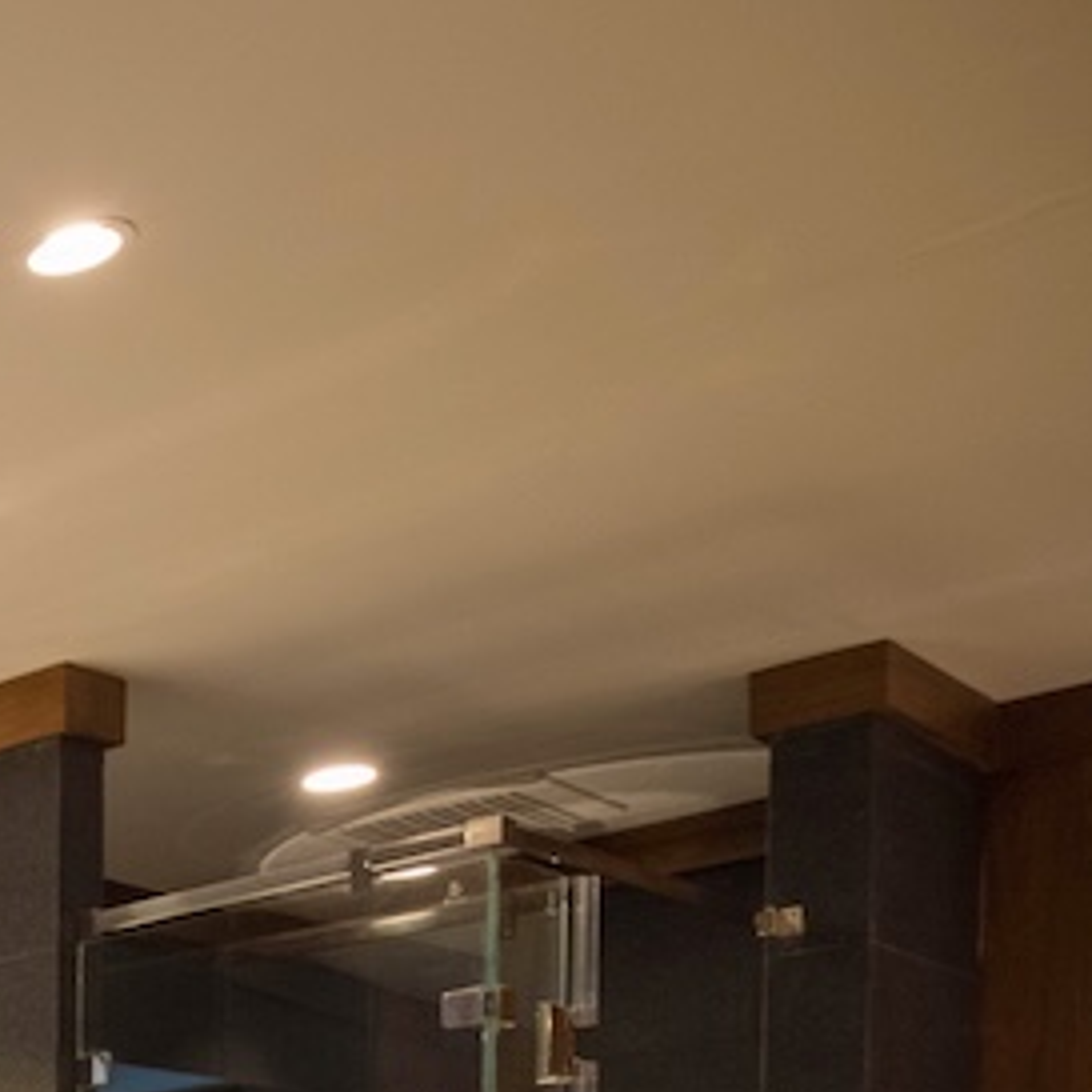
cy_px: 1566
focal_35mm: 56
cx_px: -1248
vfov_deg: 24.7
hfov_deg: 17.5
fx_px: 1999
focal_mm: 15
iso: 1000
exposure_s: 1/4
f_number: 8
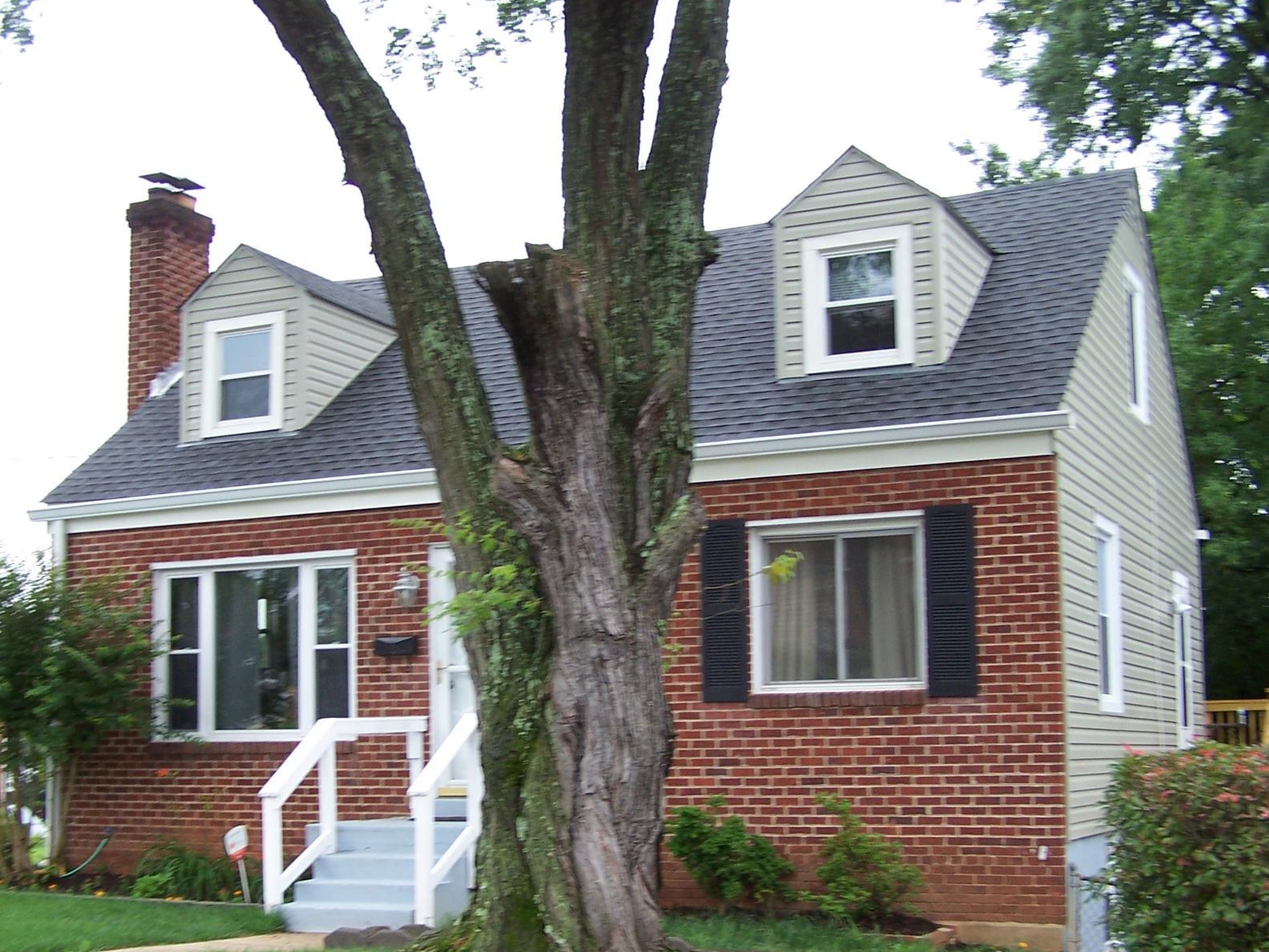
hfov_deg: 38.8
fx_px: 1797
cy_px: 603
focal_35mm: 49
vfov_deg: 29.6
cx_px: 525
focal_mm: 6.3
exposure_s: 1/90
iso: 80
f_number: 2.8
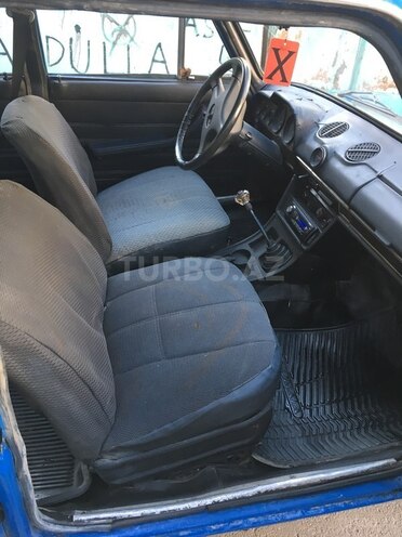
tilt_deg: -35.3
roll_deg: -3.5
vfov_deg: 61.7
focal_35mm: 29
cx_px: 201
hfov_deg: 48.2
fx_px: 449
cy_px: 268
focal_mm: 4.15
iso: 64
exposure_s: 1/33
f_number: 2.2
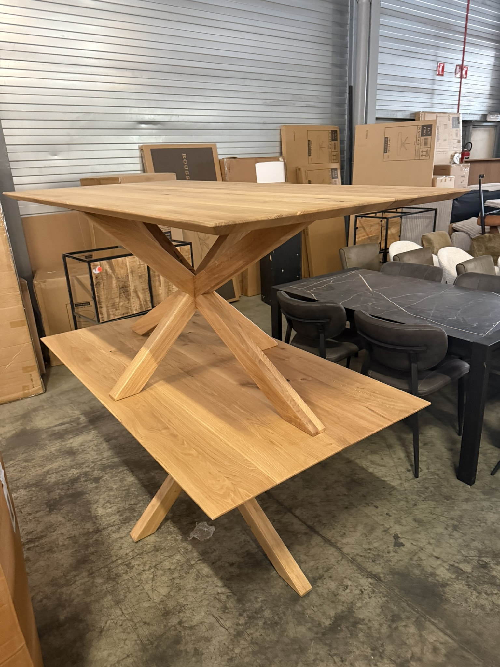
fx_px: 462
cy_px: 334
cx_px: 250
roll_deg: +2.9
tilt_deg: -17.9
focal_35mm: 24
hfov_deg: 56.8
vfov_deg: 71.6
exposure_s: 1/33
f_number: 1.78
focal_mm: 6.76
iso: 800
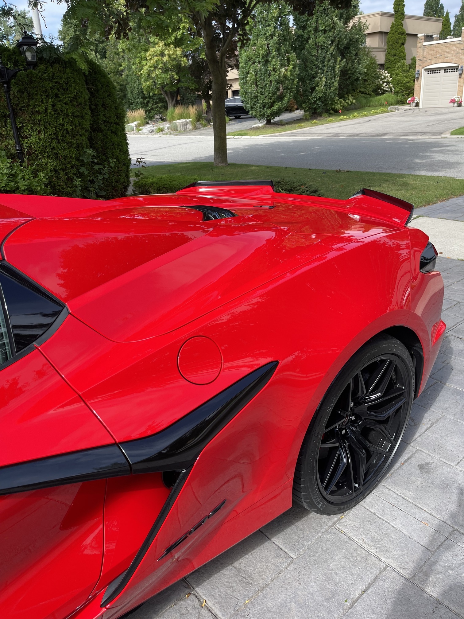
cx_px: 232
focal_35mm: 25
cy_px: 310
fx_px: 447
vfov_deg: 69.4
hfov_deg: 54.9
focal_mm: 5.1
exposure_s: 1/1140
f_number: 1.6
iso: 32
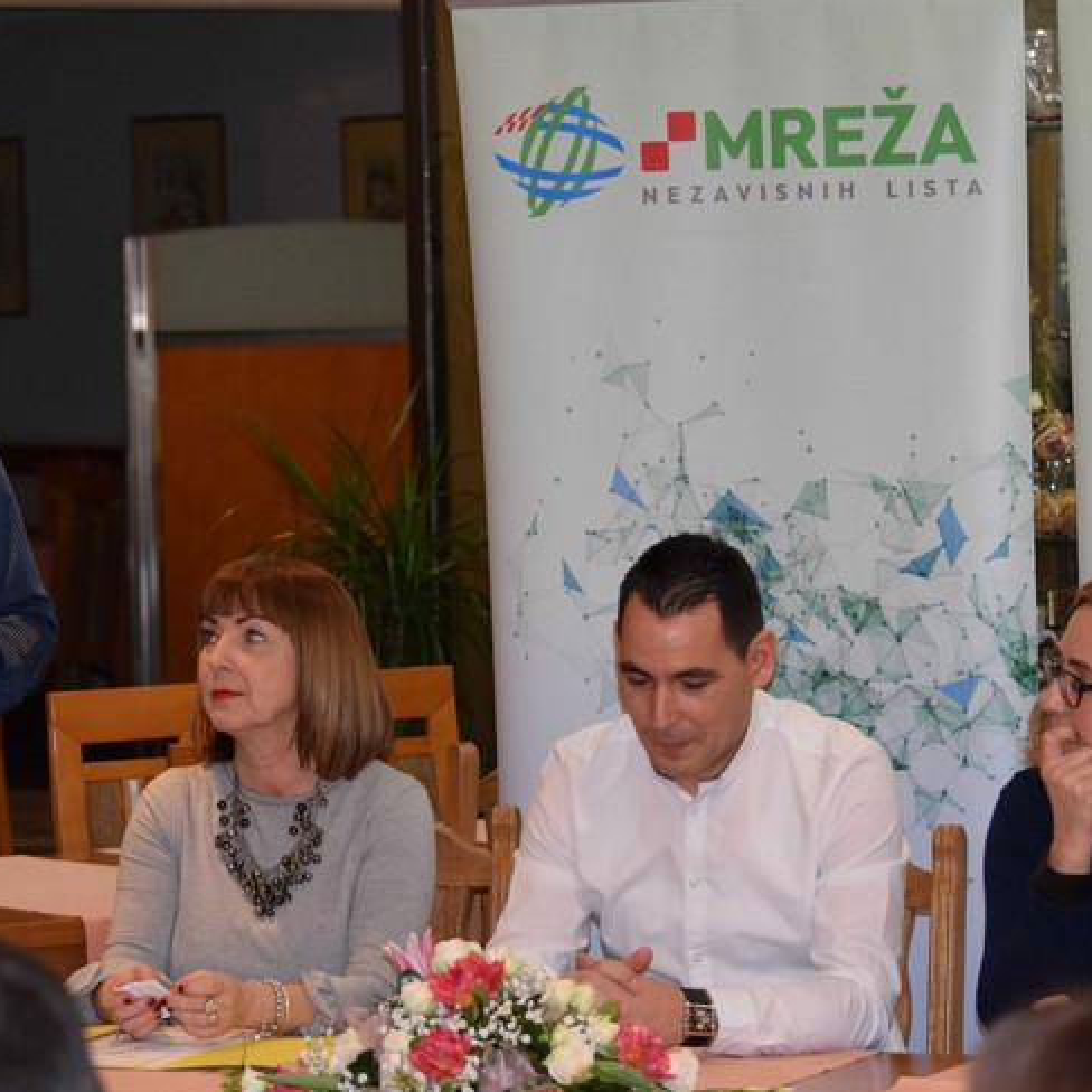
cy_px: 538
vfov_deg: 10.5
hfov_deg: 10.5
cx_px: 479
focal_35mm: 167
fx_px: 5960
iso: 2800
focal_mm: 78
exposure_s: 1/60
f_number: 4.5
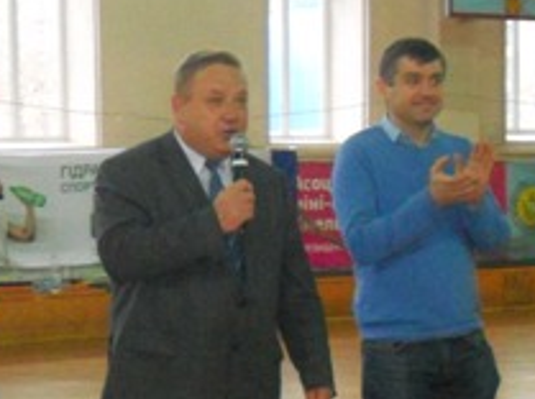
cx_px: 142
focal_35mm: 119
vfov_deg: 12.4
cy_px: 330
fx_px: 1836
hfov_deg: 16.5
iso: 640
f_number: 3.9
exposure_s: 1/30
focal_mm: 6.9
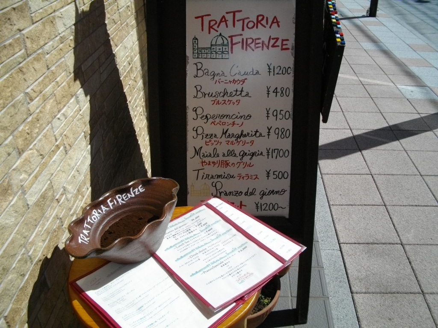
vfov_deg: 45.4
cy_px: 164
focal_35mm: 31
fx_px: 392
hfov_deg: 58.4
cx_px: 219
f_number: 8.8
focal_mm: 5.7
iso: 200
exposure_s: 1/500
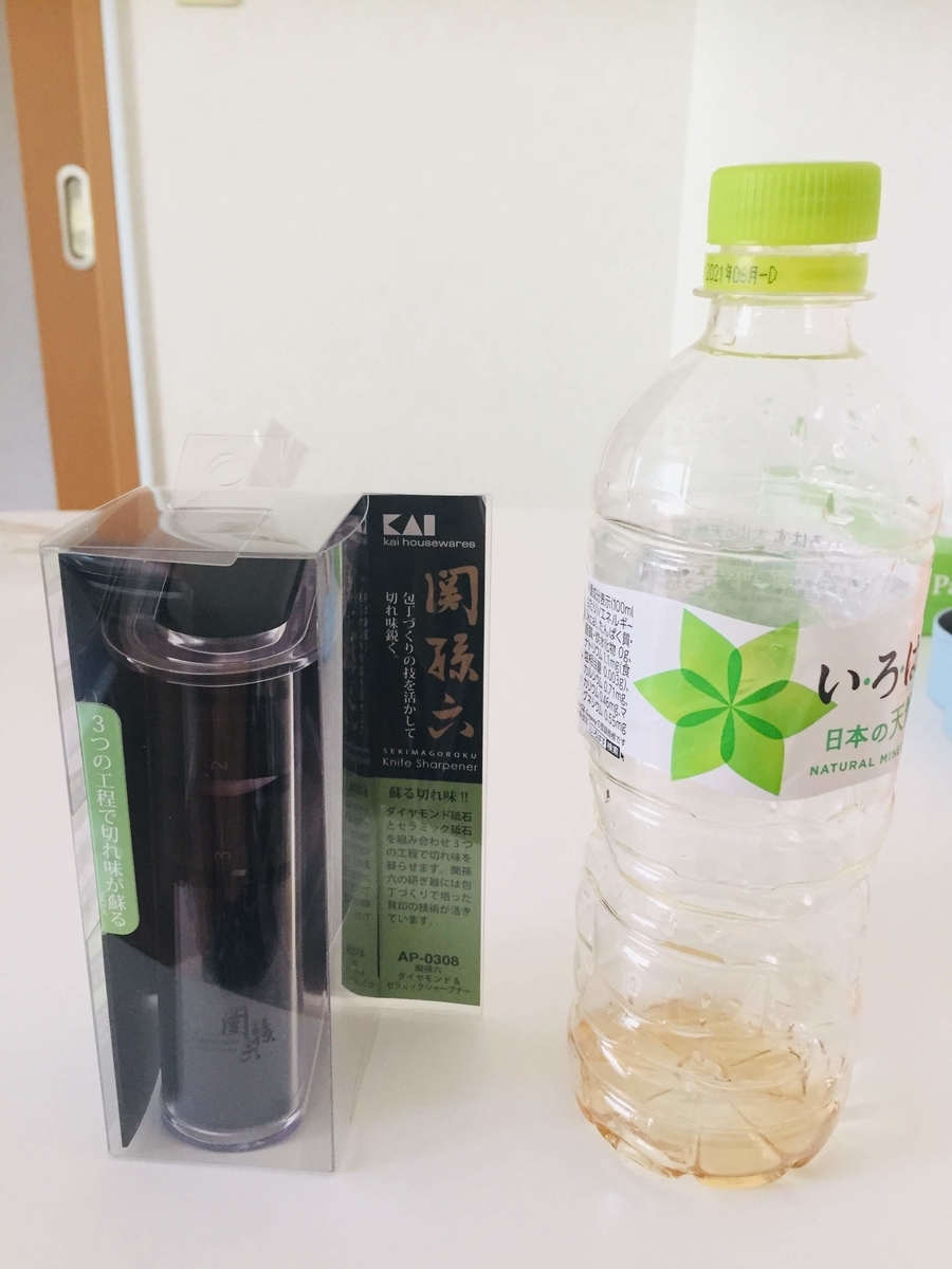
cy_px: 634
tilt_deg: -18.5
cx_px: 476
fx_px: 1063
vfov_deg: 61.7
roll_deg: -0.9
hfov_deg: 48.2
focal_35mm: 29
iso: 100
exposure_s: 1/30
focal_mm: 4.15
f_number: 2.2
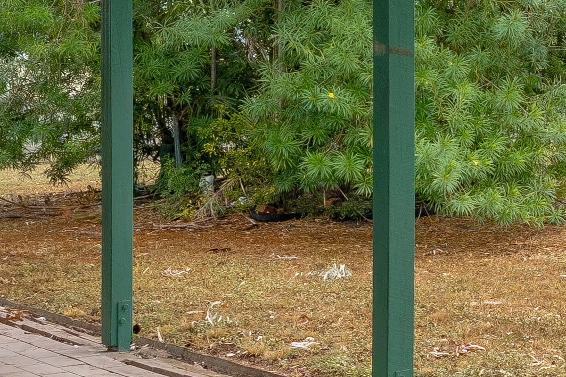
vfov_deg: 16.4
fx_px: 1304
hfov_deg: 22.5
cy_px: 94
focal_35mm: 83
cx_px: 686
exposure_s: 1/60
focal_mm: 14.7
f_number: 11
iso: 400
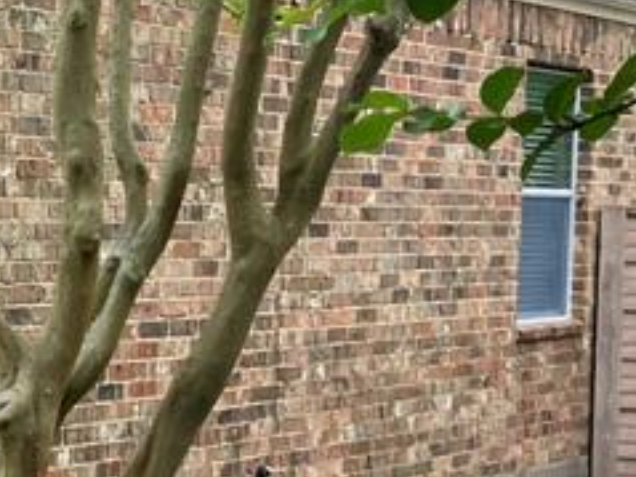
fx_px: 2204
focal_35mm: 120
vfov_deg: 12.3
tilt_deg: -2.7
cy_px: 328
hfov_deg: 15.0
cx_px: -373
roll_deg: -1.6
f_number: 1.8
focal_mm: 3.99
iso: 32
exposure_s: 1/212
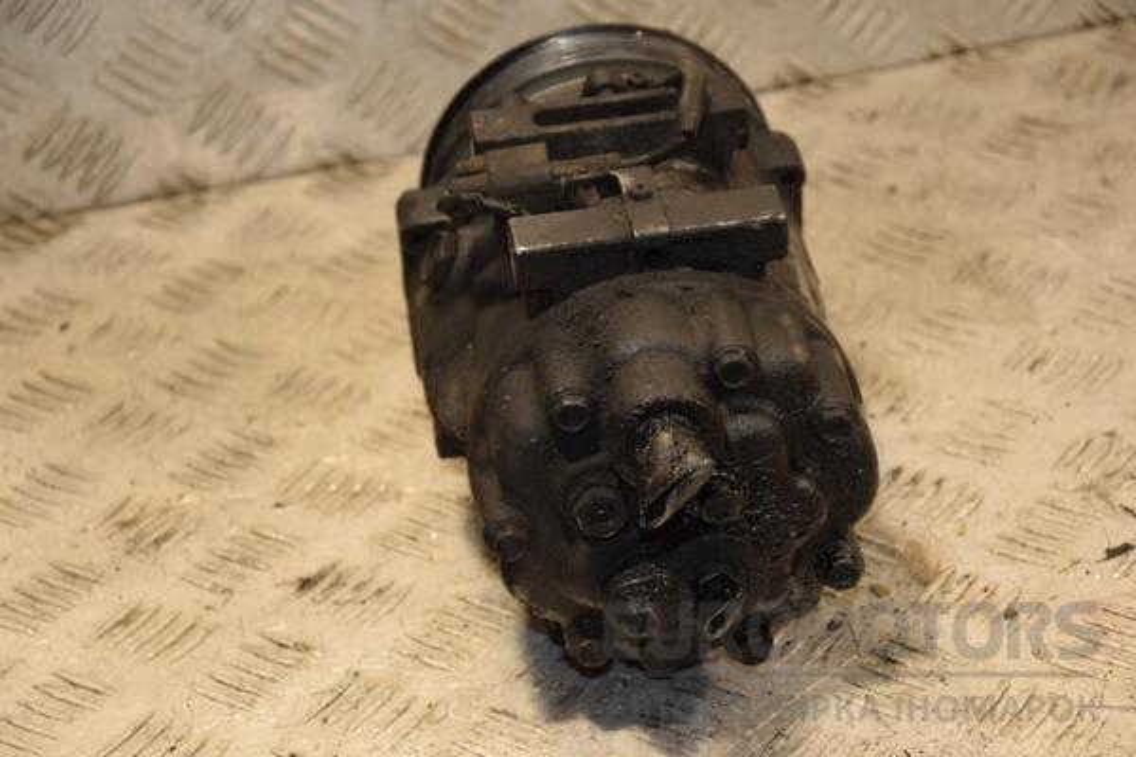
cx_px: 568
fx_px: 3313
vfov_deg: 13.0
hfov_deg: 19.5
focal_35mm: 105
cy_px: 378
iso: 800
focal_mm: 70
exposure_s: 1/160
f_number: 5.3
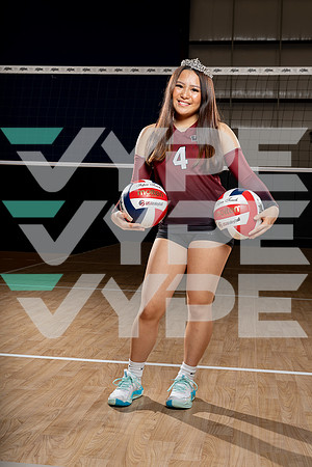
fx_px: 637
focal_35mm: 49
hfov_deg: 27.5
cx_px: 156
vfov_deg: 40.3
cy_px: 234
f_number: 8
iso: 100
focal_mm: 49
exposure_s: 1/250
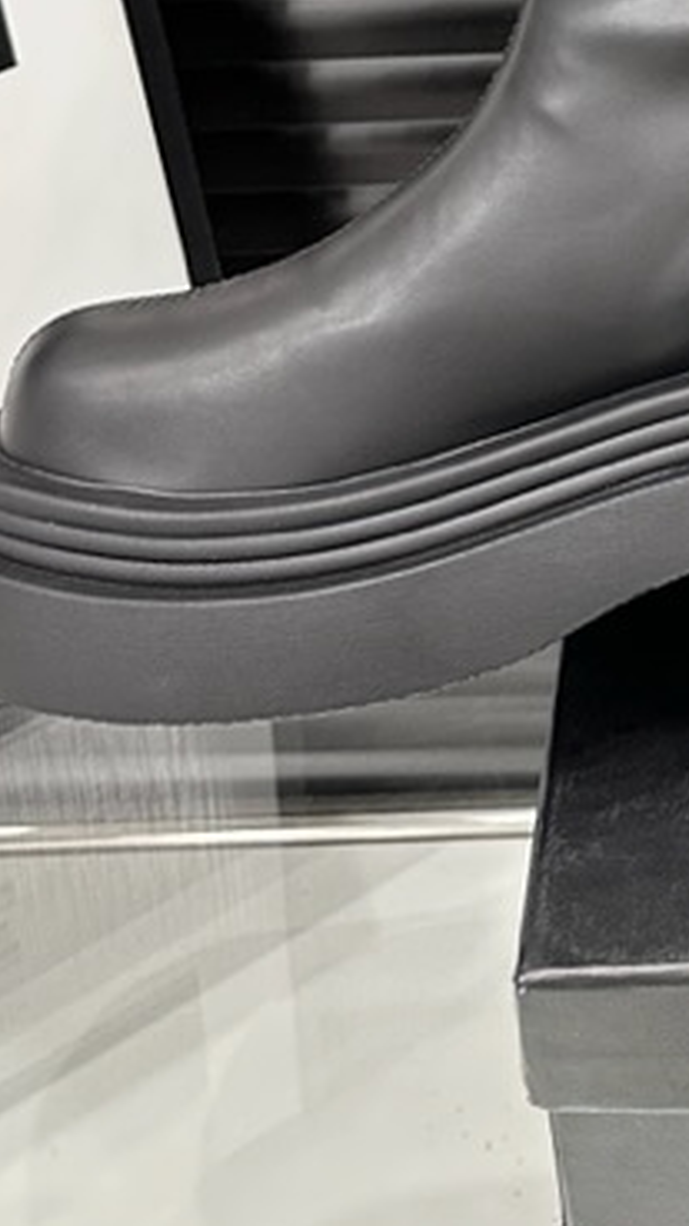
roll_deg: +3.4
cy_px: -700
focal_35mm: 91
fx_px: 2956
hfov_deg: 12.8
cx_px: 952
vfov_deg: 19.8
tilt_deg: -22.9
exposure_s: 1/50
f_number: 1.78
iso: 250
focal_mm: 6.86
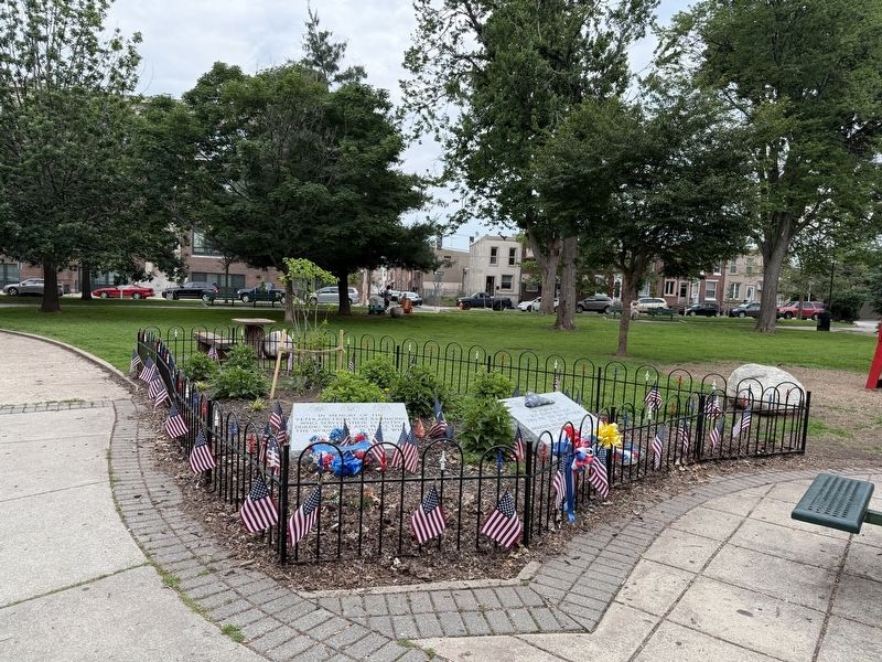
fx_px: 612
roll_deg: -3.0
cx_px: 441
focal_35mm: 24
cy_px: 331
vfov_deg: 56.8
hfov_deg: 71.6
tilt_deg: -5.0
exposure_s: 1/992
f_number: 1.78
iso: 100
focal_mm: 6.76
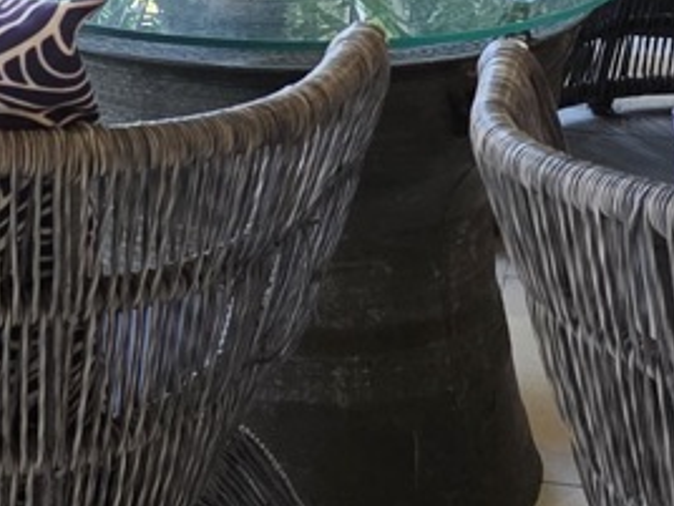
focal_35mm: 165
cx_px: -420
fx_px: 3213
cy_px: -617
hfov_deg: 11.4
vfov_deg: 8.4
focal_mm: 6.3
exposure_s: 1/100
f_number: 1.7
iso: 200
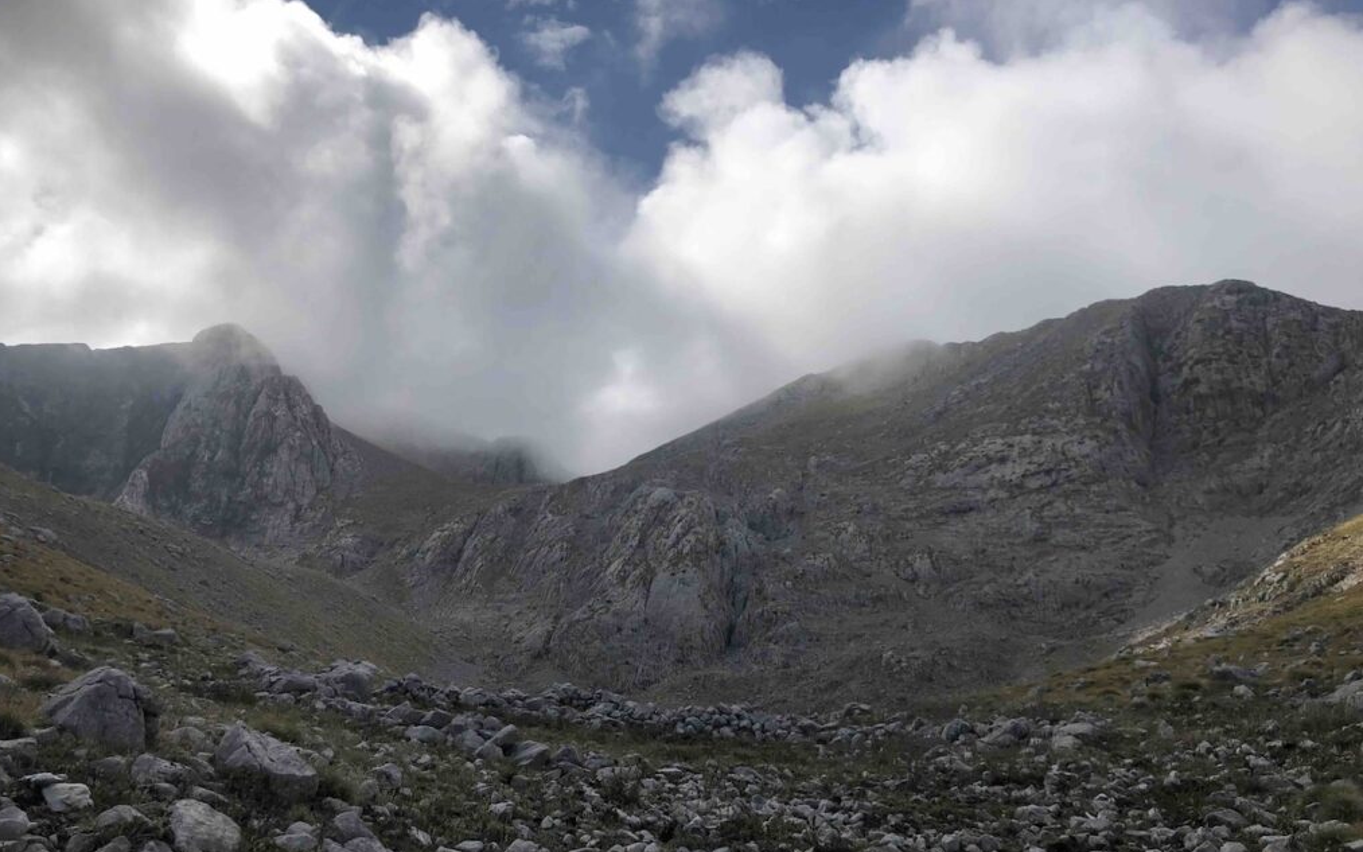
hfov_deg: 62.9
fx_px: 1114
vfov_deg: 41.8
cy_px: 428
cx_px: 677
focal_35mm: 30
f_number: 1.8
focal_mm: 3.99
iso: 25
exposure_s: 1/6944
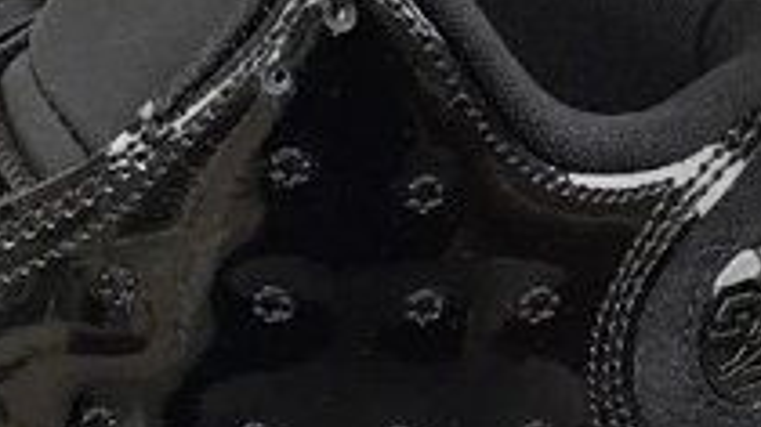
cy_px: 387
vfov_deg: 11.7
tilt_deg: -26.1
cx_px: 91
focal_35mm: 103
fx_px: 2078
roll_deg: +1.4
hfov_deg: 20.4
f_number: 2.4
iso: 50
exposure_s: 1/100
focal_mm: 3.3
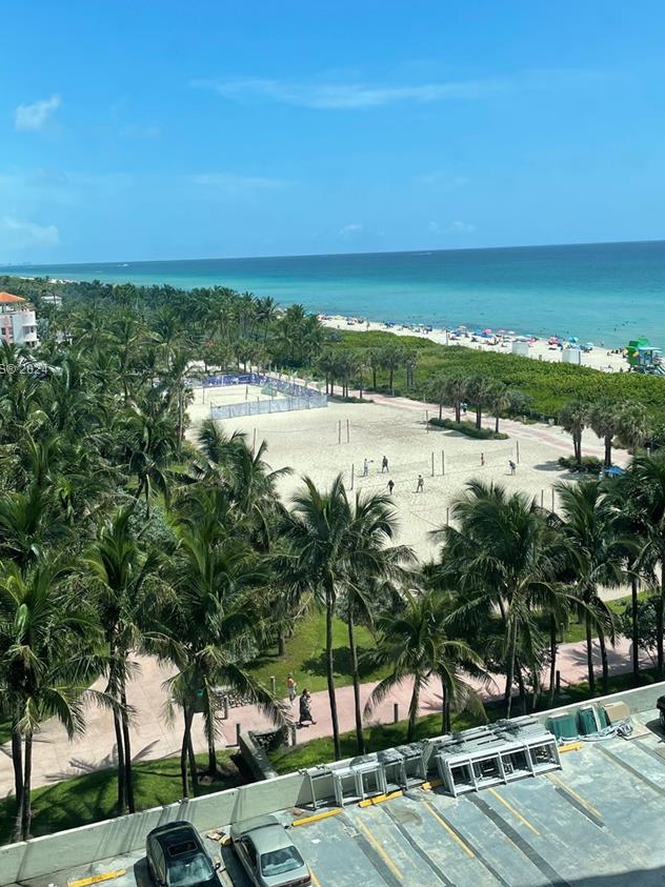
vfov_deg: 49.9
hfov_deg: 38.7
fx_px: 948
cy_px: 370
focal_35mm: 37
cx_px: 329
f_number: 1.6
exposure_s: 1/3861
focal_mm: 4.2
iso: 32
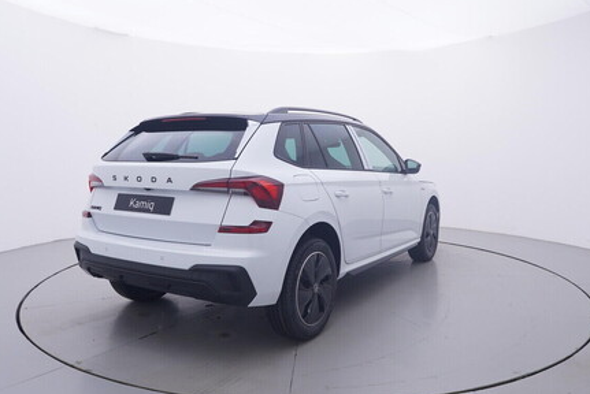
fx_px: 470
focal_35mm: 29
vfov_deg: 45.5
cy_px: 180
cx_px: 306
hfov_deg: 64.3
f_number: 5
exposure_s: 1/80
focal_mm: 15
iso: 200
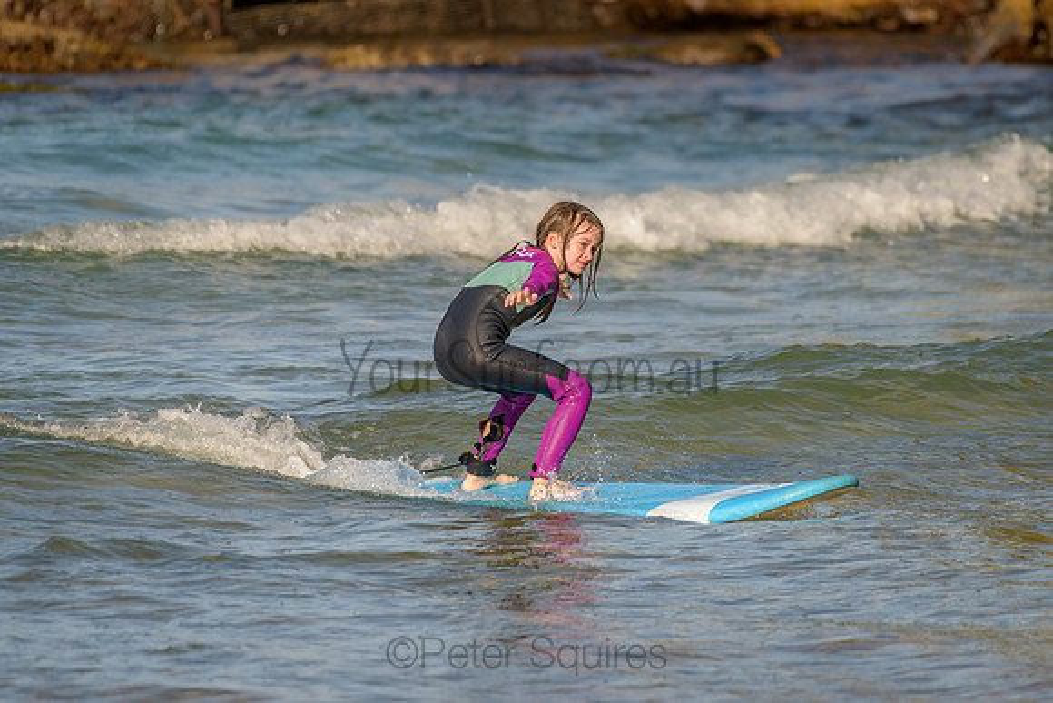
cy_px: 272
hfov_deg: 3.4
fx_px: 17944
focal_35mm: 613
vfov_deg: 2.2
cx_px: 616
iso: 220
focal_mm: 500
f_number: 5.6
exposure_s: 1/2000
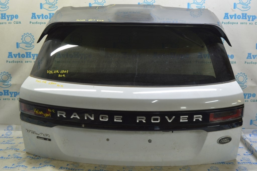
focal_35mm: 38
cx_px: 128
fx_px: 267
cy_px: 86
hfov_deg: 51.3
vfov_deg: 35.4
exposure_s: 1/20
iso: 400
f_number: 5.6
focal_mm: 25
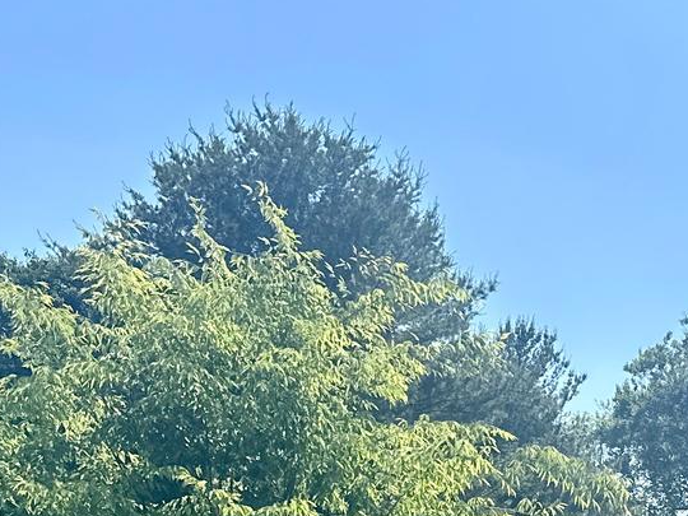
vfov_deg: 15.1
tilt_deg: +1.5
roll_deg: -2.0
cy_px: 767
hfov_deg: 19.5
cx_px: 949
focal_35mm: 91
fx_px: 1809
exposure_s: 1/5848
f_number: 1.78
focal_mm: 6.86
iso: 80
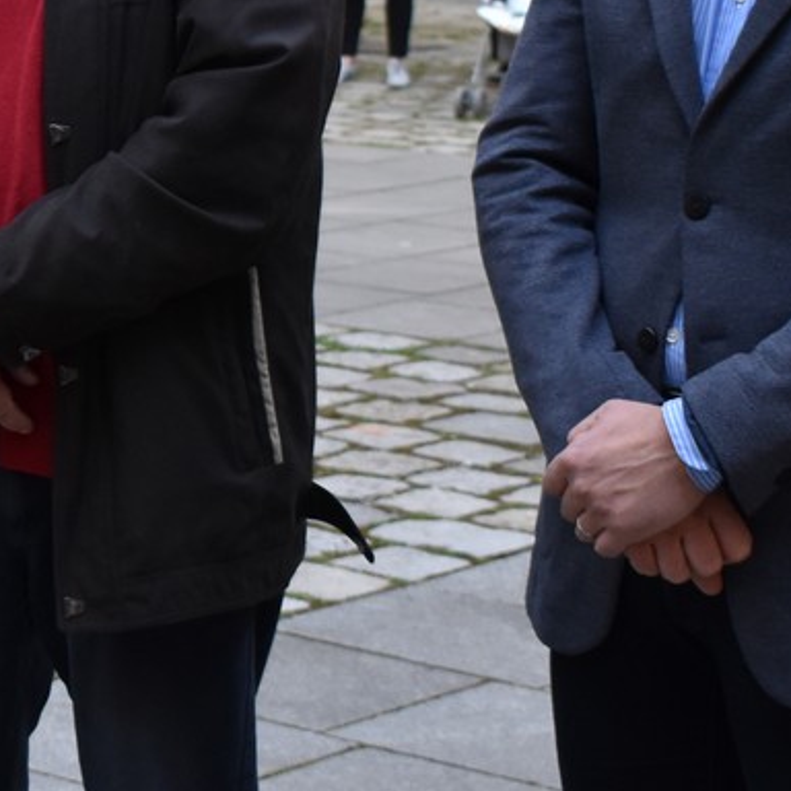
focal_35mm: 138
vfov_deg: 12.6
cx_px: -19
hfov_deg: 12.5
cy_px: 291
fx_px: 3568
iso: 640
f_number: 4
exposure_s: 1/250
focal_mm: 26
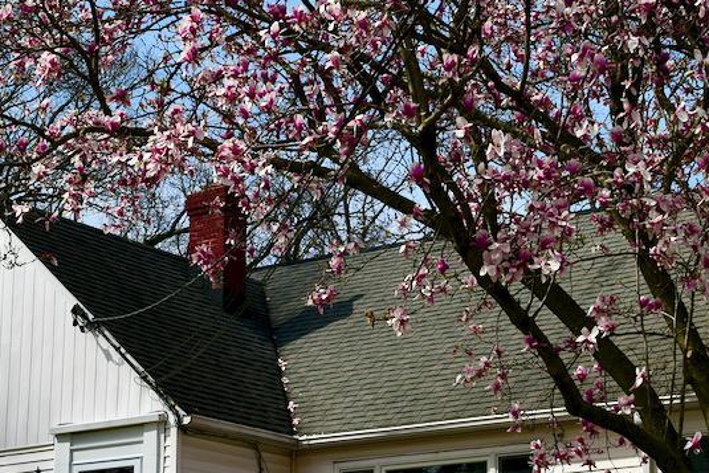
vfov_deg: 14.9
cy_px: 384
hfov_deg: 22.3
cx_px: 455
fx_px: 1793
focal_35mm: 91
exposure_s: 1/320
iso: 64
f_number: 9
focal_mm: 38
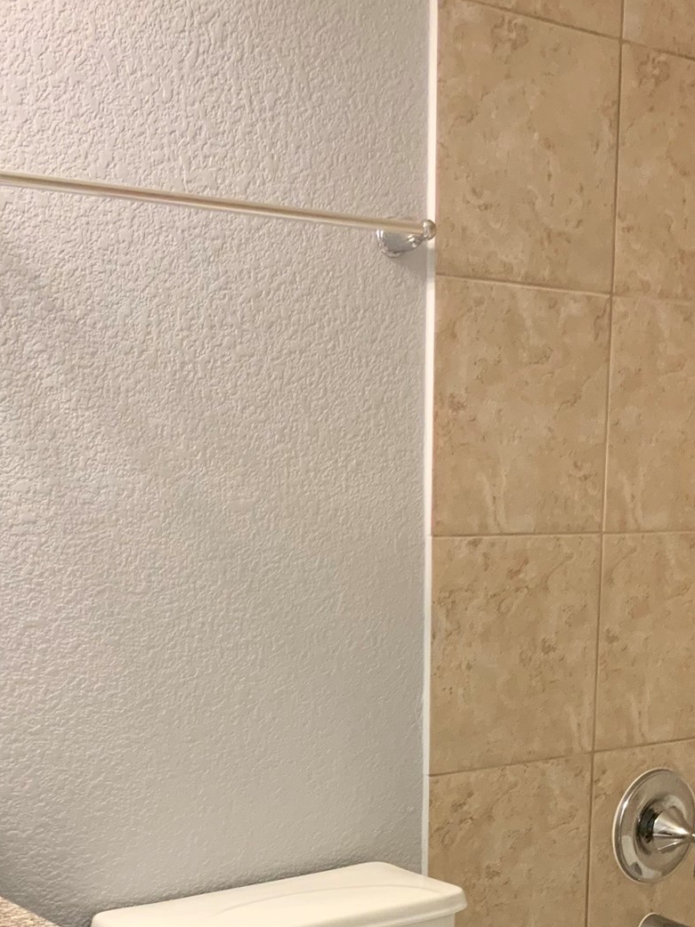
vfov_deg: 32.0
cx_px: 411
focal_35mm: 57
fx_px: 1527
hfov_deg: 25.6
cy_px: 847
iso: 125
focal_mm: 3
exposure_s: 1/60
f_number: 1.8
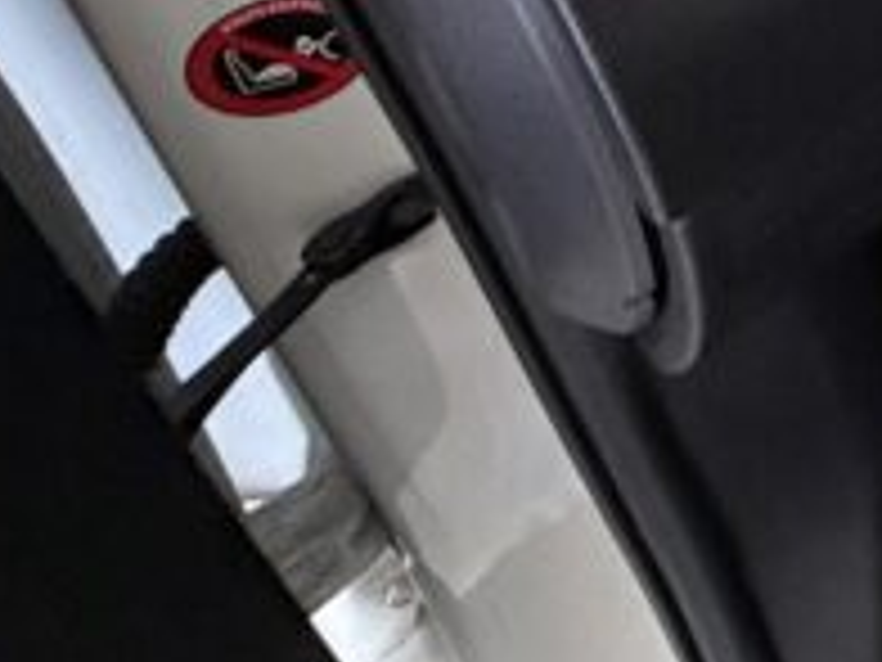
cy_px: -531
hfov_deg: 21.6
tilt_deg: -27.3
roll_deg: +1.9
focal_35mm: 57
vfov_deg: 19.3
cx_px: 1593
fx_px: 1452
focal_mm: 2.22
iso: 400
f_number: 2.2
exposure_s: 1/50
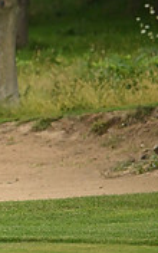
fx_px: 9232
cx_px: -256
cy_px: 34
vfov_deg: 1.6
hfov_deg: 1.0
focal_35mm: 1340
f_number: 4.5
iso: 4000
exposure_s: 1/3200
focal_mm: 400
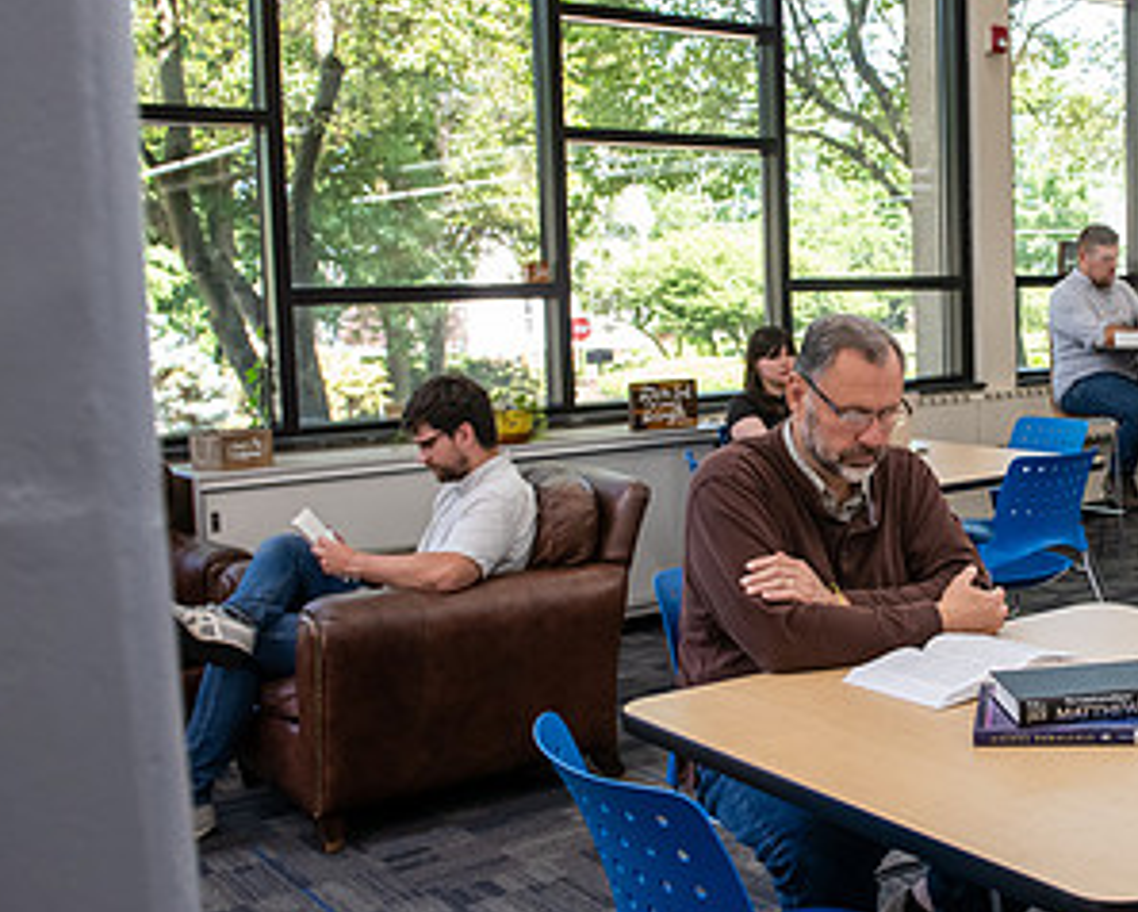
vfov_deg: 34.1
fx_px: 1483
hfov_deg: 39.6
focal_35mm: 44
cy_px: 404
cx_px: 973
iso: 1250
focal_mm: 24
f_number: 4.5
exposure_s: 1/250
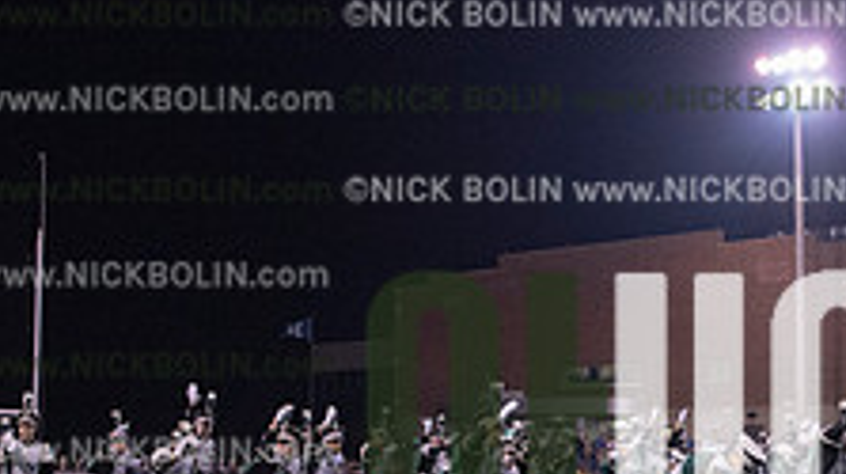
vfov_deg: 15.0
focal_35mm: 79
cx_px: 634
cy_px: 453
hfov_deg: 26.5
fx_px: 1771
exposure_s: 1/500
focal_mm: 29
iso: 3200
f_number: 3.2
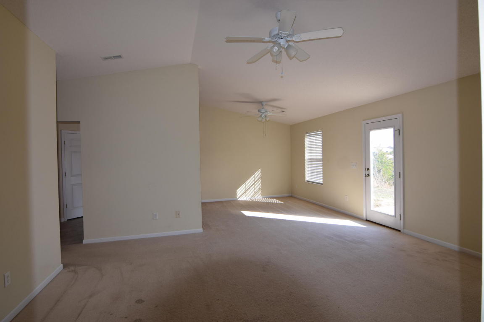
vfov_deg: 67.4
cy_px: 161
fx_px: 242
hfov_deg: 90.0
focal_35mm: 18
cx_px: 242
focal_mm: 12
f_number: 5
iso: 220
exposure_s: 1/200
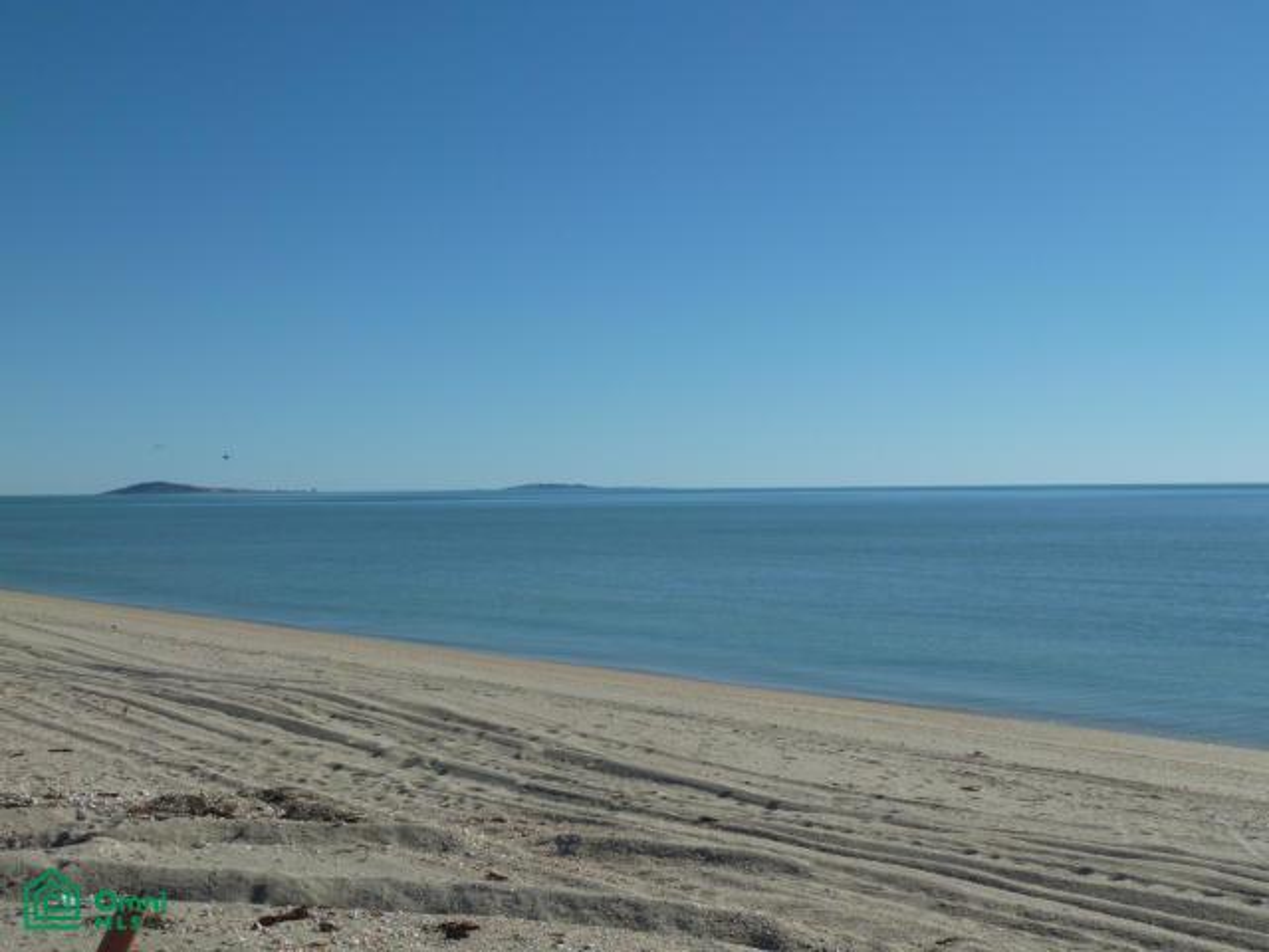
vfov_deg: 34.3
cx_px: 634
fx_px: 1540
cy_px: 476
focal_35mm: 42
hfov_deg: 44.8
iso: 80
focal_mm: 6.9
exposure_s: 1/640
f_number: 5.6
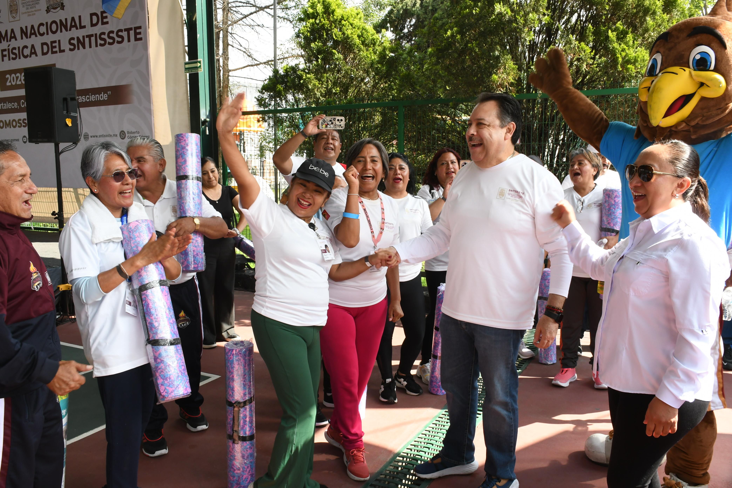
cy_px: 244
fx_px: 610
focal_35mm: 30
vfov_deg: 43.6
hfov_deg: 61.9
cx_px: 366
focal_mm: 20
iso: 640
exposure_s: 1/100
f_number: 13
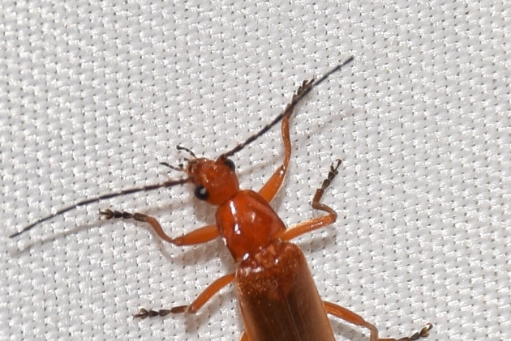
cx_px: 279
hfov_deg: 6.5
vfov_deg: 4.3
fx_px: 4531
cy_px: 238
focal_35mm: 319
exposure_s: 1/160
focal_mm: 140
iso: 100
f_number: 13
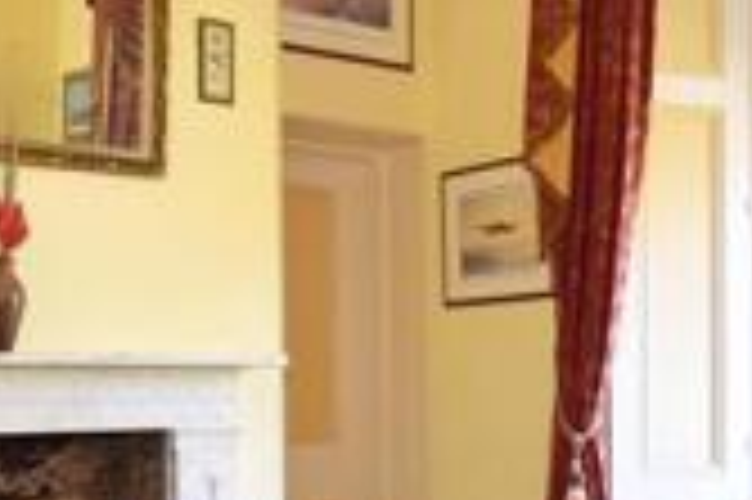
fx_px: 1231
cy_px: 399
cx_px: 432
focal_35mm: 59
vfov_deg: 22.6
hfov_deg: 33.9
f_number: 5
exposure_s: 1/13
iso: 200
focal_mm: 10
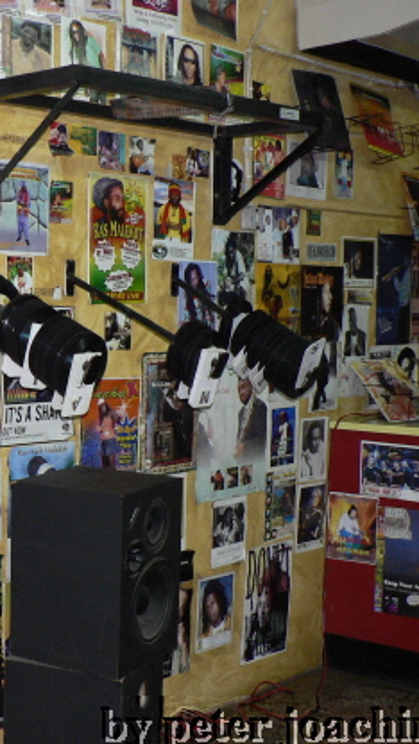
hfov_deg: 21.8
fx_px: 1027
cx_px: -44
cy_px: 371
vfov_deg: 39.9
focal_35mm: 52
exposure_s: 1/60
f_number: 2.8
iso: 200
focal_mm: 6
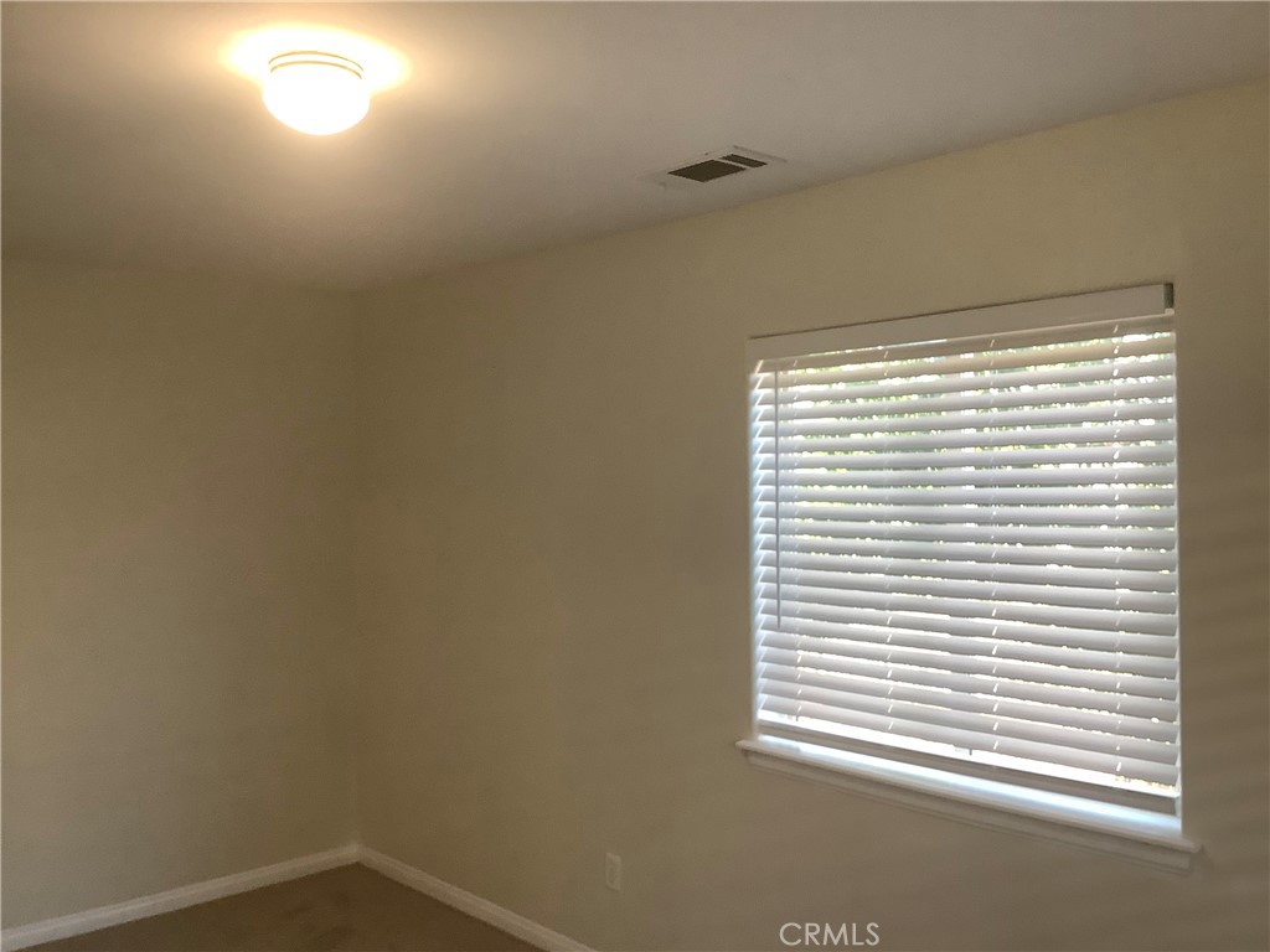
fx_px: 1137
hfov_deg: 58.4
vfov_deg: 45.4
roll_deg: +2.8
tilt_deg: -1.0
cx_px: 635
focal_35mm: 31
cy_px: 476
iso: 100
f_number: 2.4
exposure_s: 1/60
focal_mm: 3.3
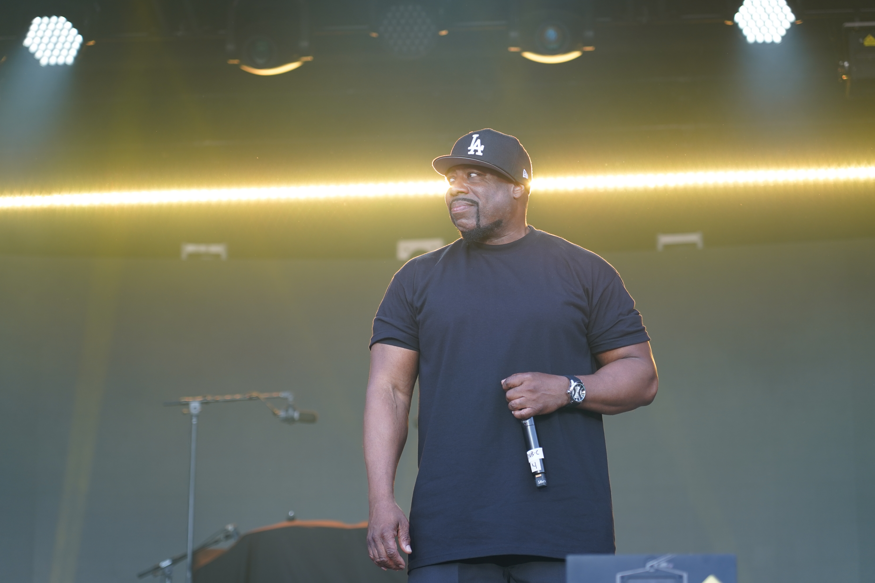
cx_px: 438
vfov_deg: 13.0
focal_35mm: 105
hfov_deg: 19.5
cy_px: 292
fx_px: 2552
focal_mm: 105
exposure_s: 1/160
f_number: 4
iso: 400
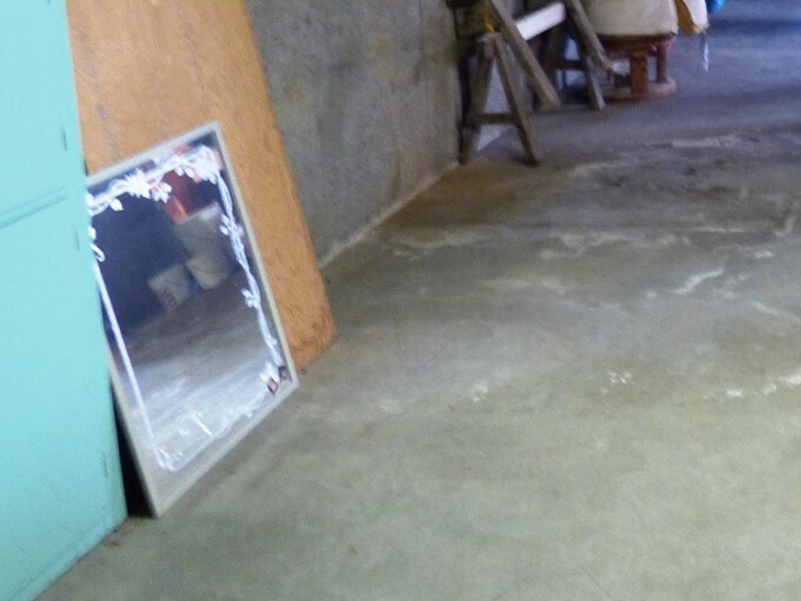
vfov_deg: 28.7
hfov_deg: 36.7
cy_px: -19
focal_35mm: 47
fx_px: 1088
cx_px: 781
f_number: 2.8
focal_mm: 3.58
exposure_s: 1/8
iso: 400
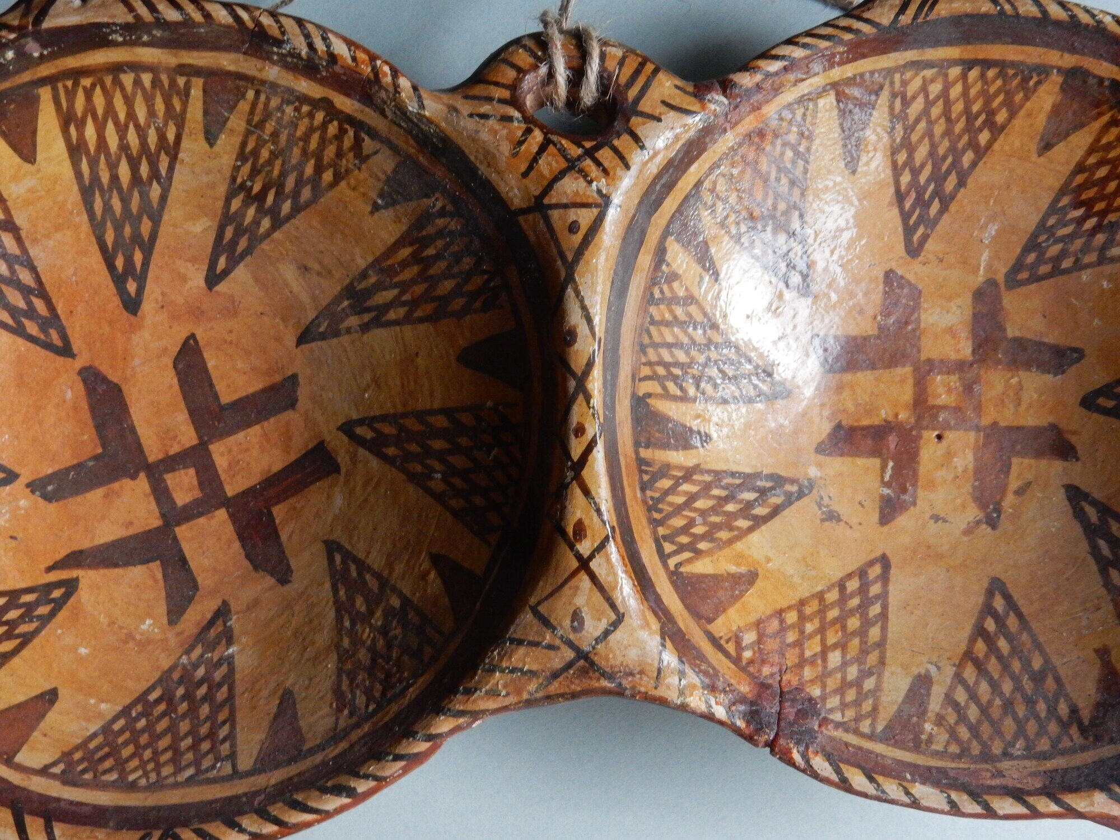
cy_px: 420
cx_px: 560
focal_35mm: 43
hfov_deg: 43.9
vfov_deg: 33.6
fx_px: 1391
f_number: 4.2
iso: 450
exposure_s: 1/8
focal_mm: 7.6
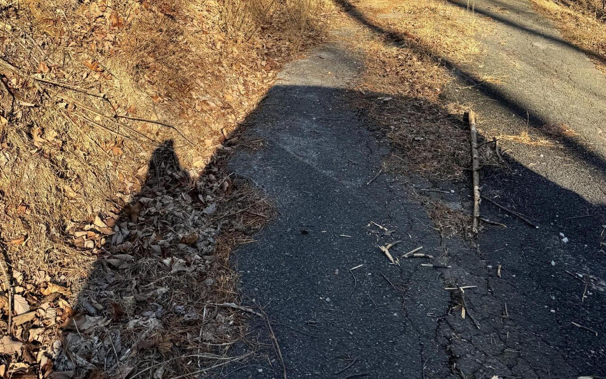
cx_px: 273
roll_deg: -2.7
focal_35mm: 38
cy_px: -15
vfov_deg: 30.7
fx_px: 628
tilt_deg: +2.2
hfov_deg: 51.5
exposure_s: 1/1172
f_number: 1.78
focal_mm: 6.76
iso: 80
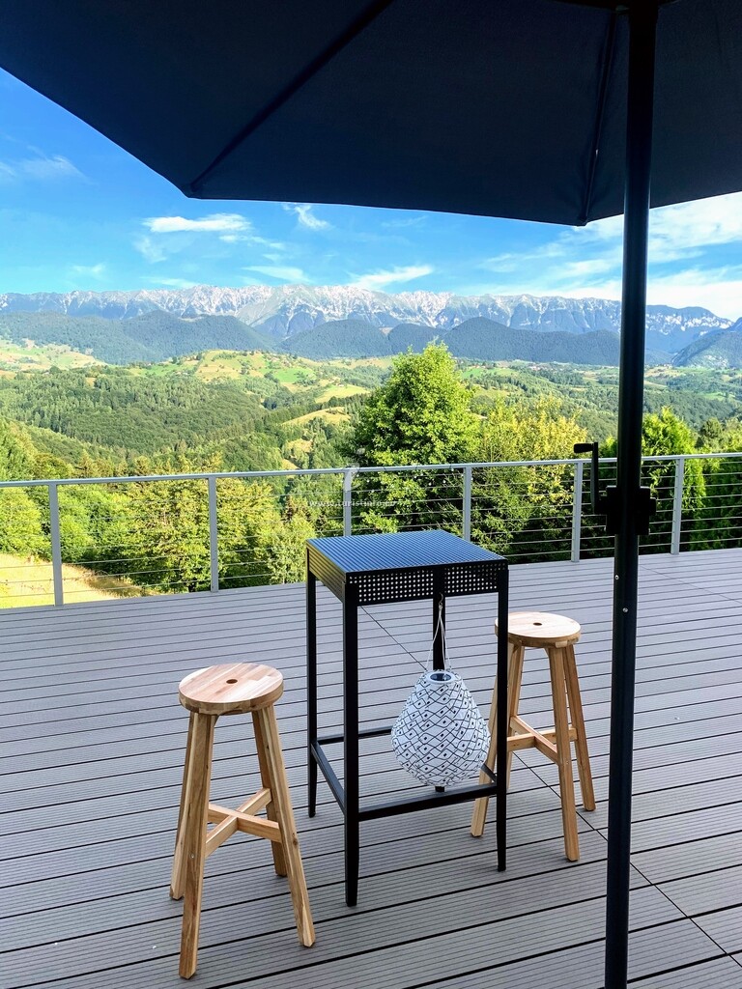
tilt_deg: -7.5
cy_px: 494
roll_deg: +1.1
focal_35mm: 26
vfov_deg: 67.3
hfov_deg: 53.1
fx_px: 743
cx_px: 371
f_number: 1.8
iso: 25
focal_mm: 4.25
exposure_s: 1/789
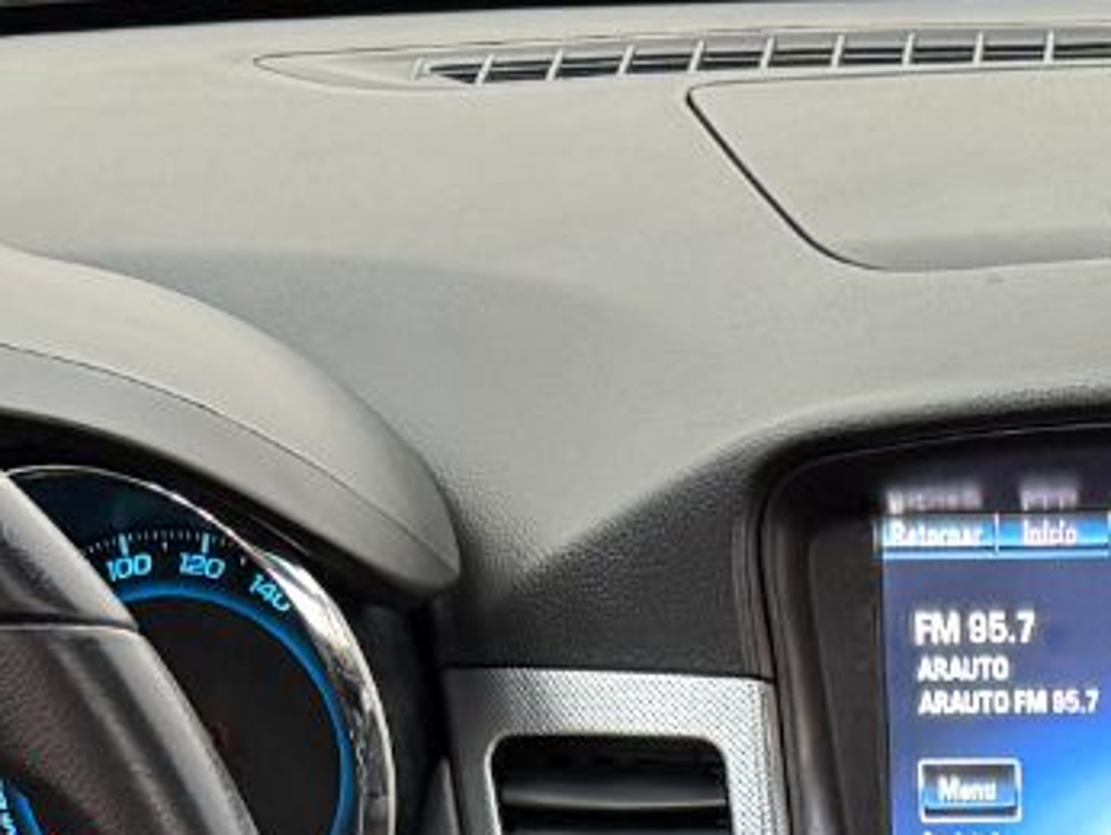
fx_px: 4272
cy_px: 2033
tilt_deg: -36.0
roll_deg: +0.5
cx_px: 1230
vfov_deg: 9.8
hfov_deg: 14.5
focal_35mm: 133
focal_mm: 6.76
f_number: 1.78
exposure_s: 1/60
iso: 320
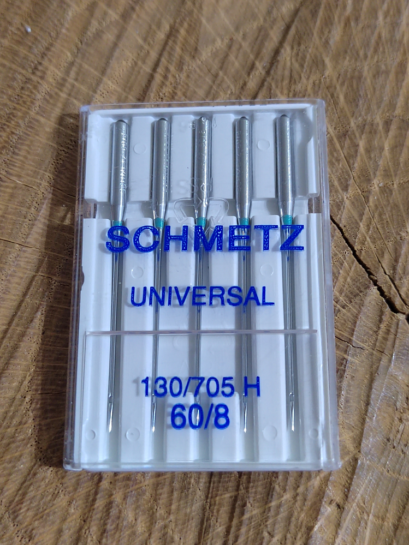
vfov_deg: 41.2
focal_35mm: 46
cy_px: 272
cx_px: 204
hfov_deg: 31.5
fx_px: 725
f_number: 1.9
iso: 2803
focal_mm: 5.52
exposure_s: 1/50
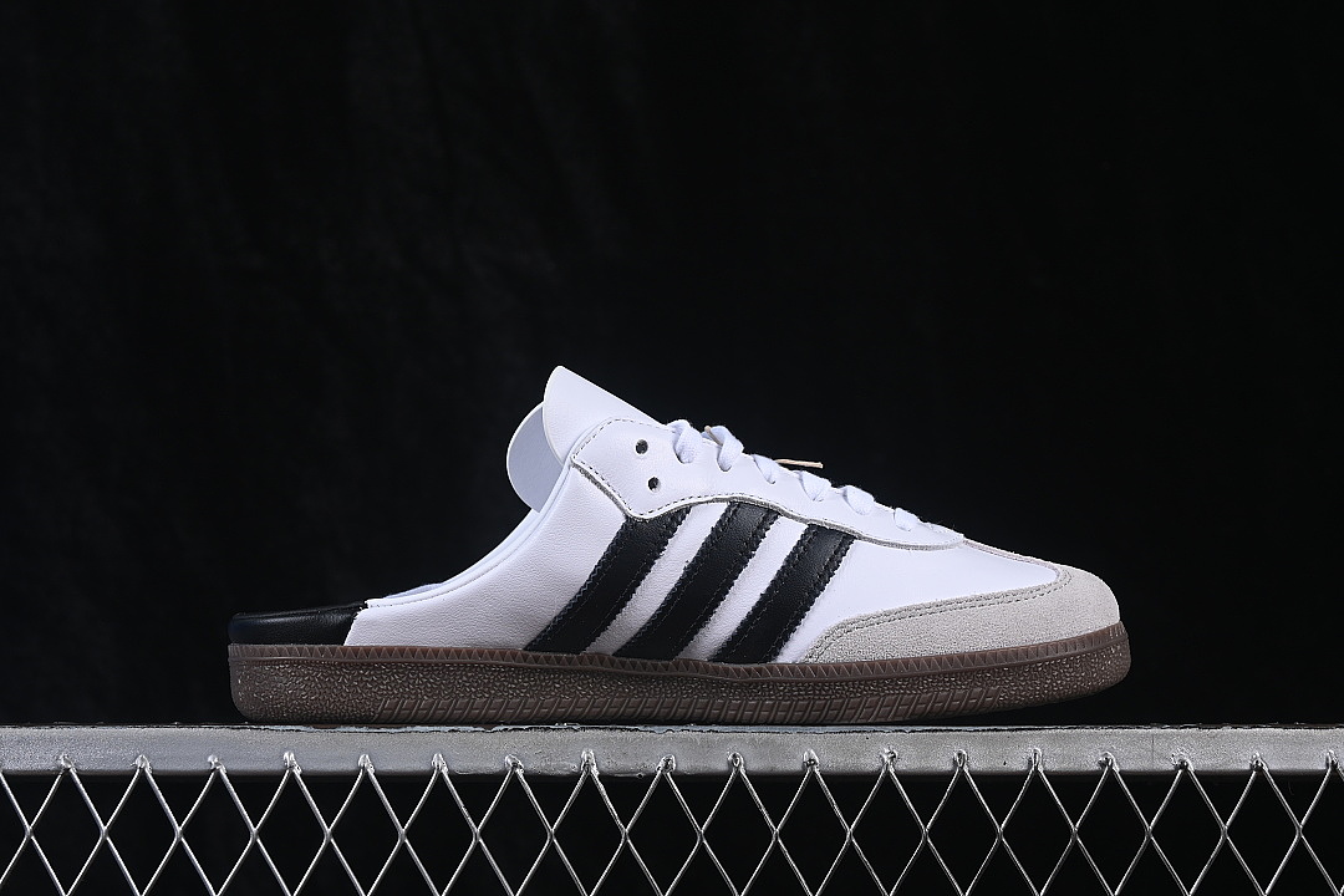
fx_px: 2800
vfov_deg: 18.2
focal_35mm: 75
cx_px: 672
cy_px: 448
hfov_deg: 27.0
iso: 160
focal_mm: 50
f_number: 8
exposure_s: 1/80
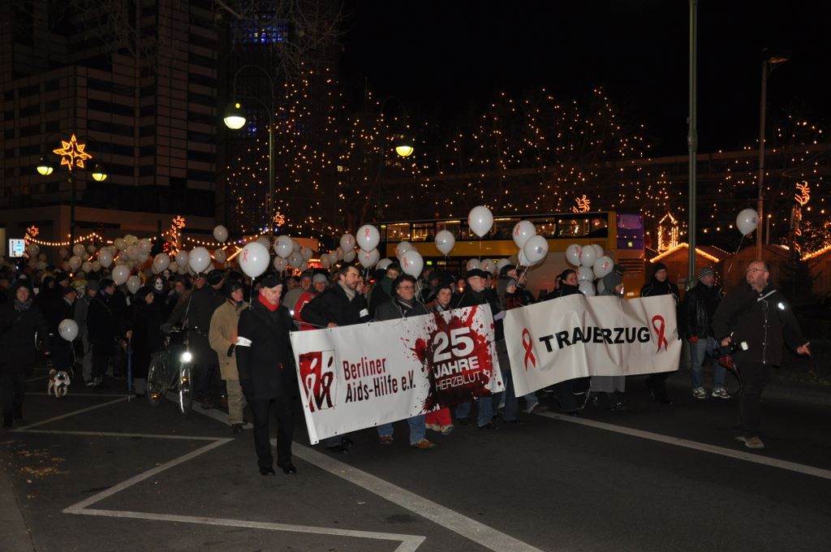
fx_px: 830
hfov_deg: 53.2
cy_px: 276
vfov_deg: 36.8
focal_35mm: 36
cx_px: 416
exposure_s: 1/60
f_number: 3.8
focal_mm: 24
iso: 800
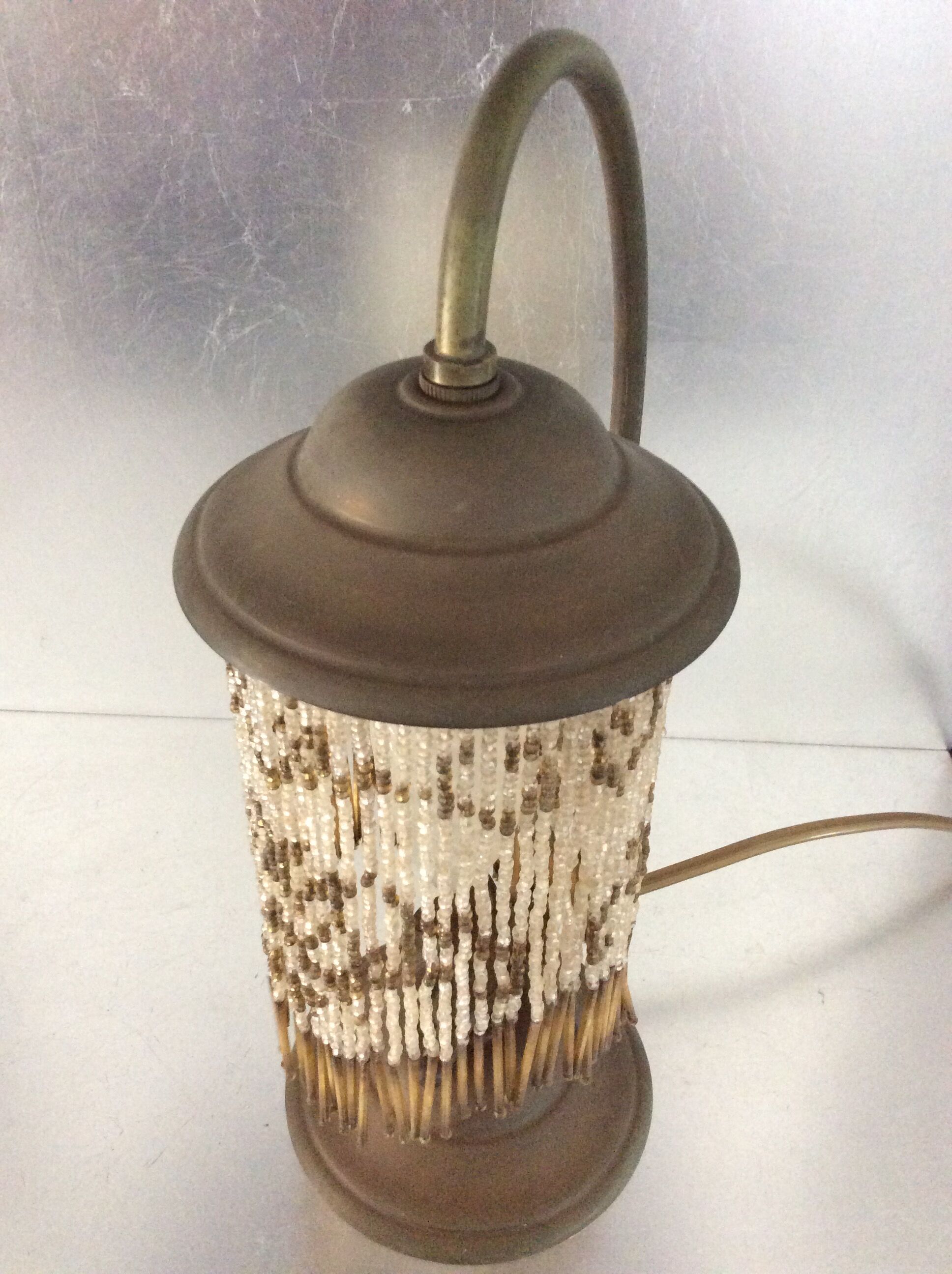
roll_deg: -0.9
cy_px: 637
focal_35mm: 32
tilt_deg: -38.1
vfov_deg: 56.9
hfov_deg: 44.1
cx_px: 476
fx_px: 1177
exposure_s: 1/20
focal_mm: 3.3
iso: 320
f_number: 2.4
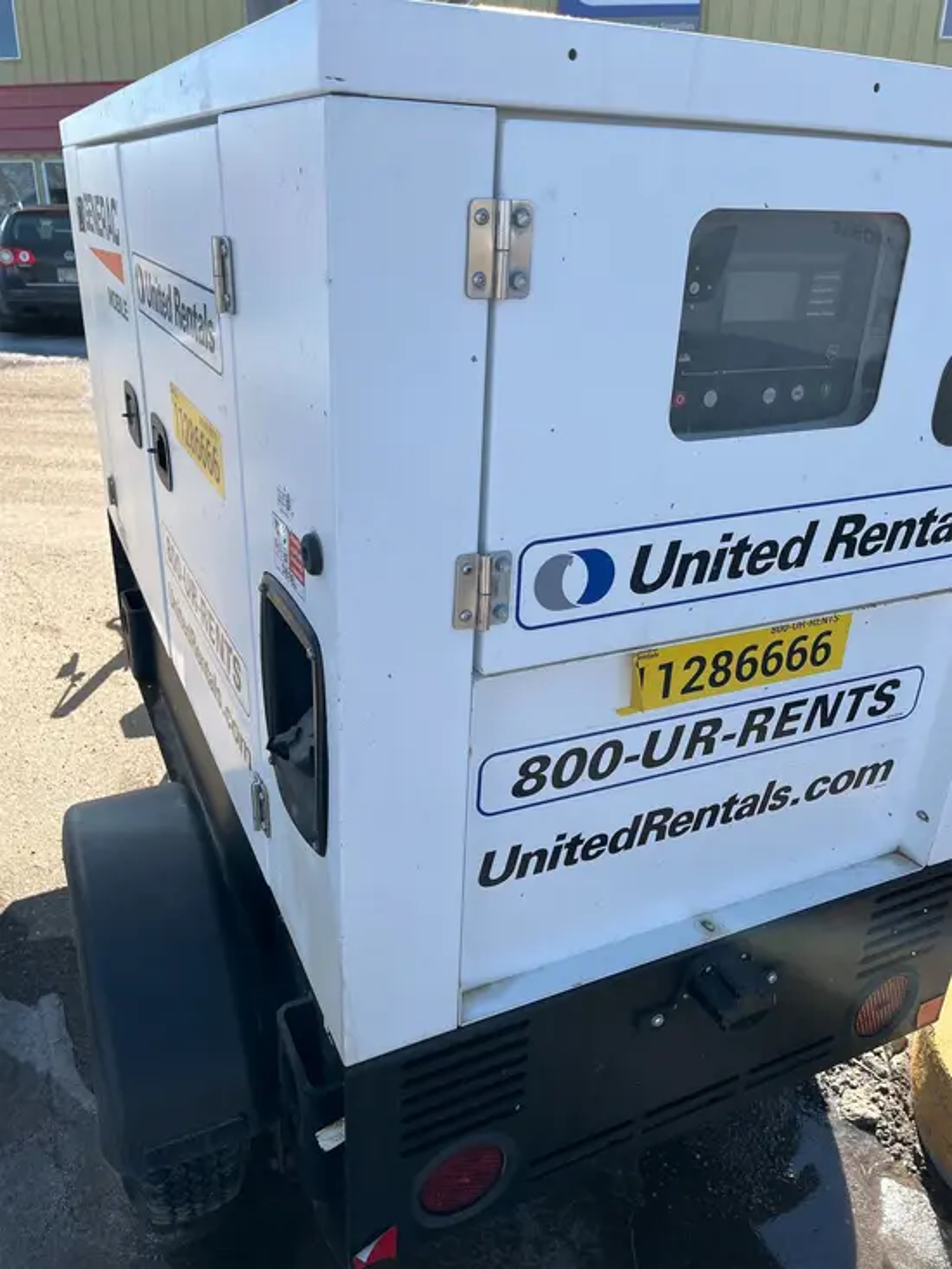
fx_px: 953
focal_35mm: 26
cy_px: 634
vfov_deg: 67.3
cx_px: 476
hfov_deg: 53.1
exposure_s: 1/1802
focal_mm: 5.1
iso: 50
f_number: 1.6
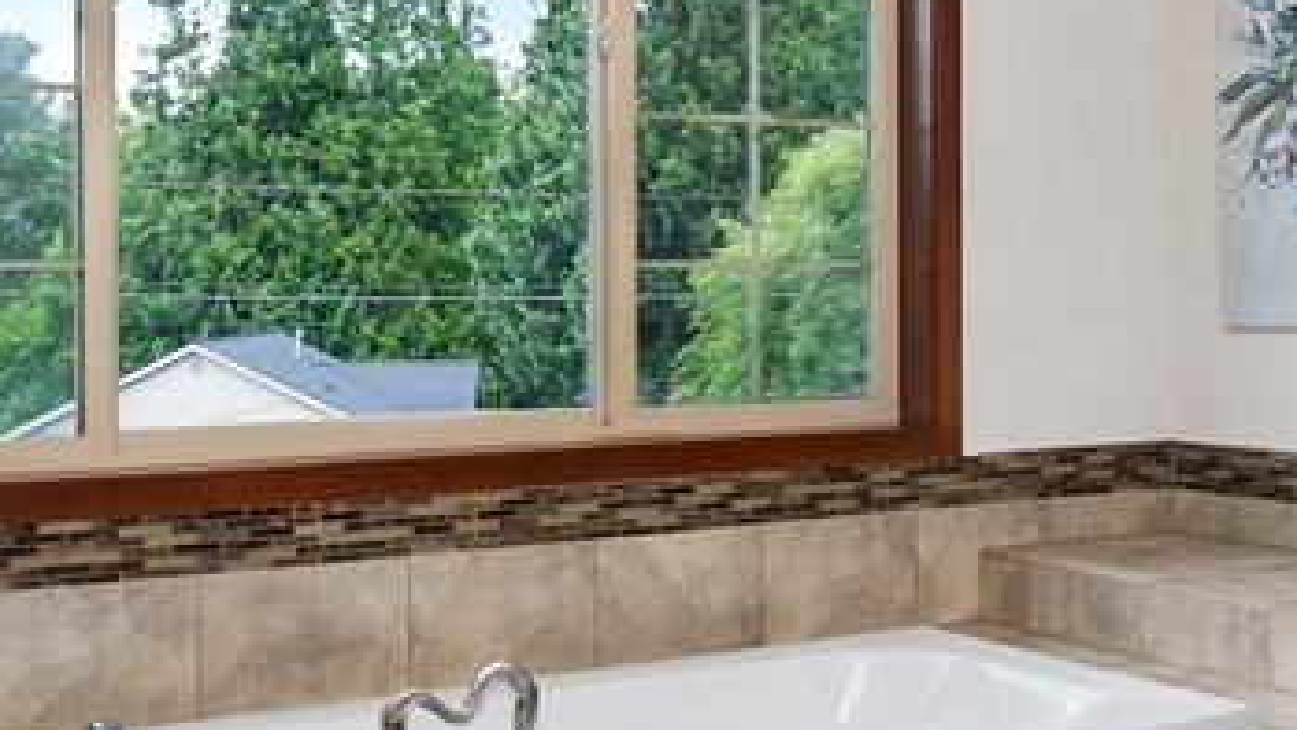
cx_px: 1034
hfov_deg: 38.4
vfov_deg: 23.1
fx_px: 1789
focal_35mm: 52
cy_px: 345
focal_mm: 16
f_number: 7.1
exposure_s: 1/100
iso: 100
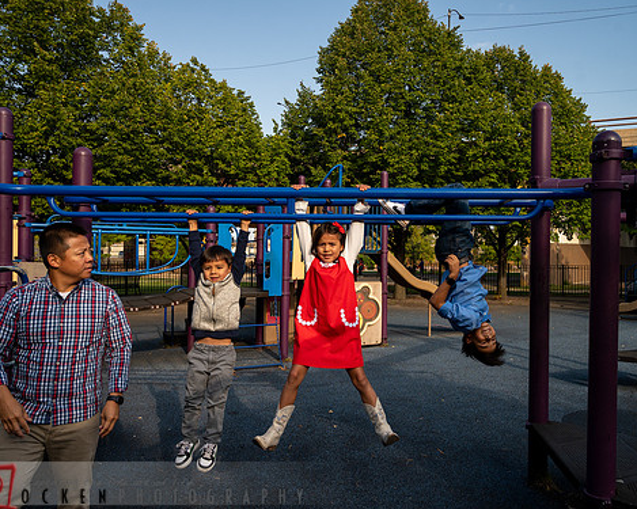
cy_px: 252
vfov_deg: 50.0
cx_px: 350
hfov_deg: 60.3
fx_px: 547
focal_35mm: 29
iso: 400
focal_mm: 25
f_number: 5.6
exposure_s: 1/1250
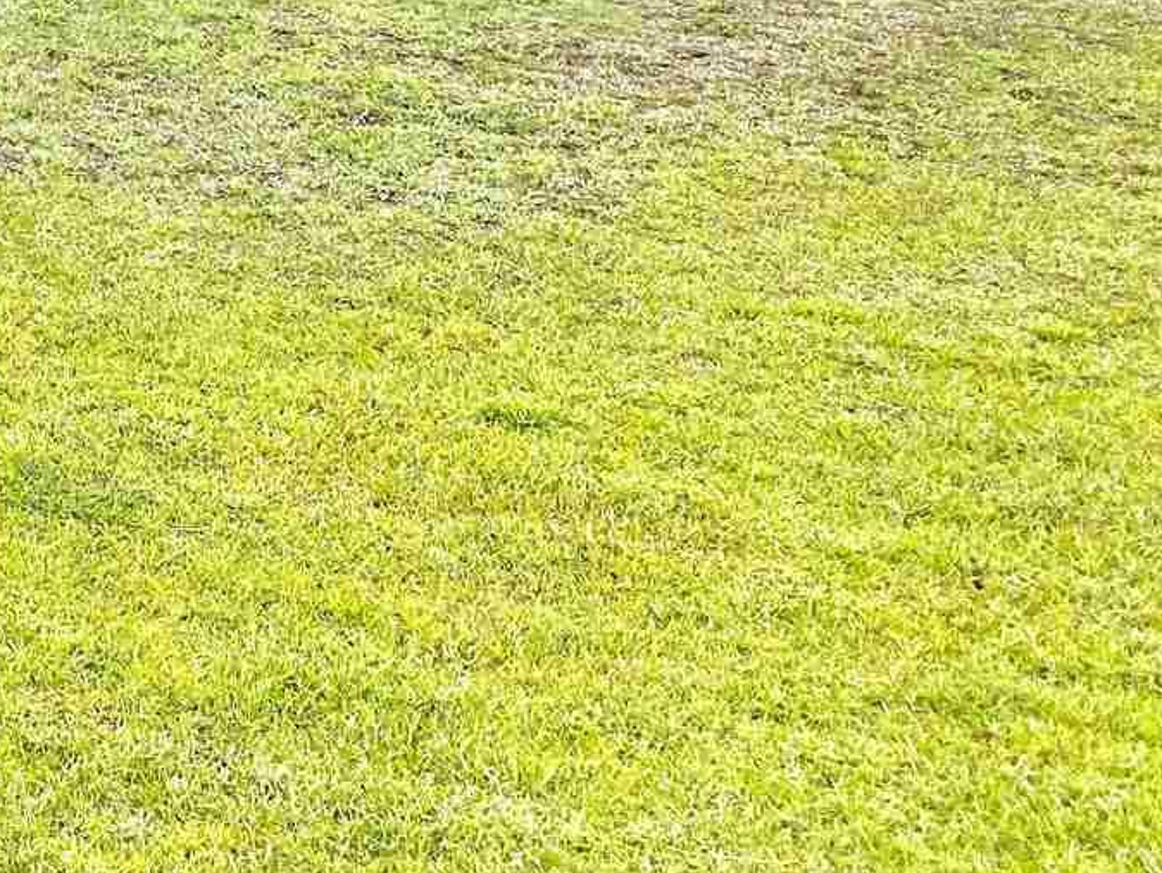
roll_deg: -3.2
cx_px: -434
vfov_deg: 17.1
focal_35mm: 79
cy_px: -392
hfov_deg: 21.7
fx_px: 2653
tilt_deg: +3.8
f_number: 1.8
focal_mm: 4.25
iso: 32
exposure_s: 1/2755
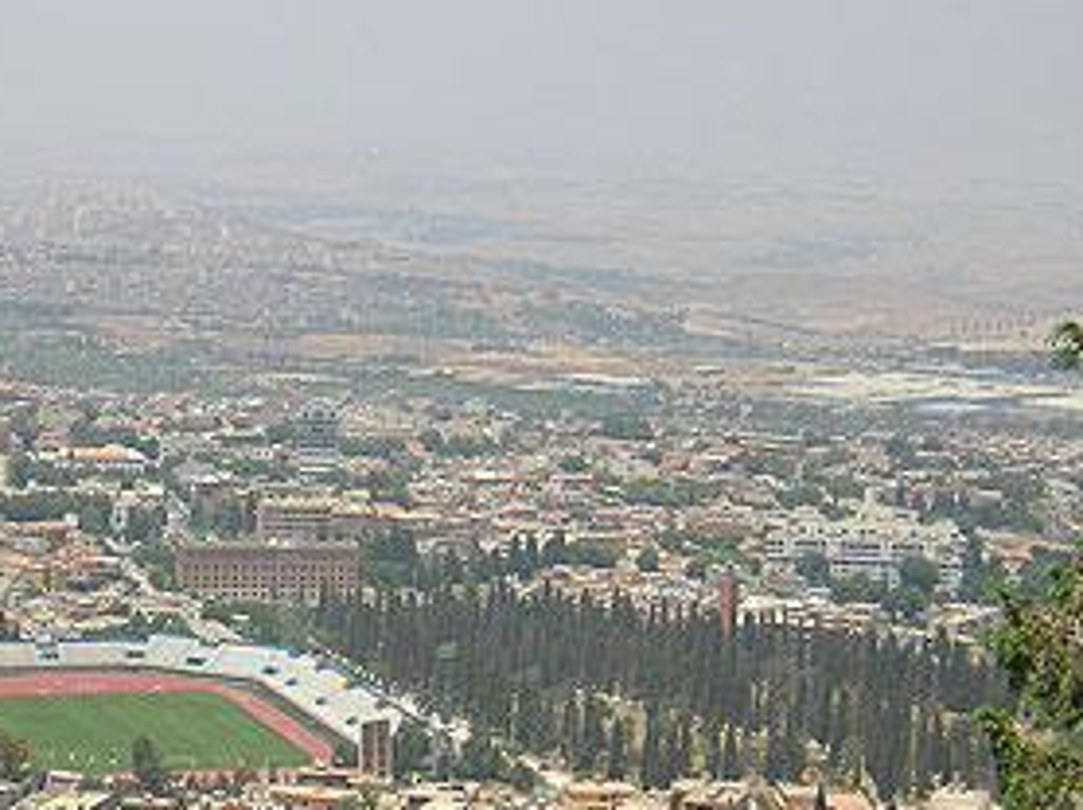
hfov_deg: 16.3
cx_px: 226
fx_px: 3751
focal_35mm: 120
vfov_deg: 12.3
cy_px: 557
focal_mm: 9.6
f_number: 3.8
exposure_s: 1/563
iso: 100
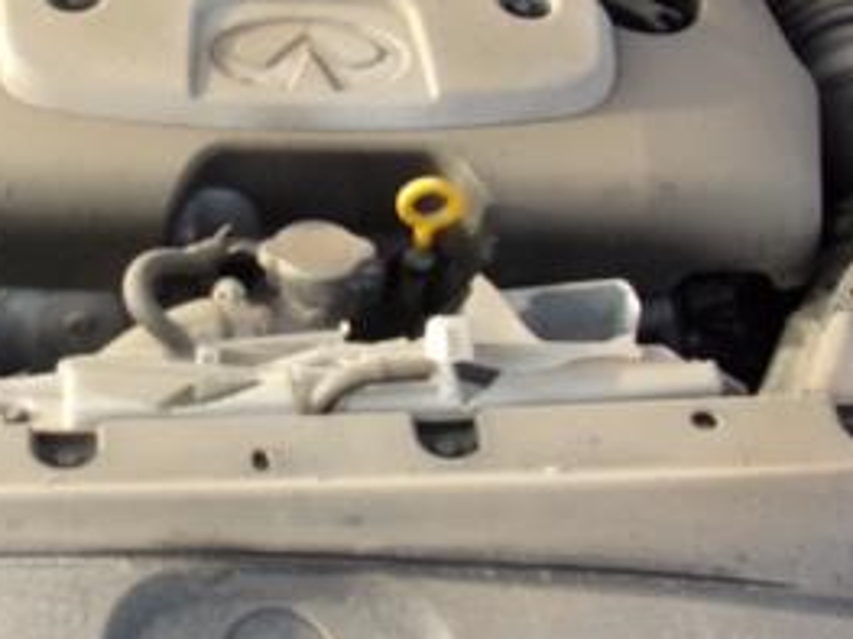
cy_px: 221
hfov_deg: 26.3
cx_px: 188
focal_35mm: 73
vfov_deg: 20.1
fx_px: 1798
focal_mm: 4.3
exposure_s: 1/180
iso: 80
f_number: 3.3
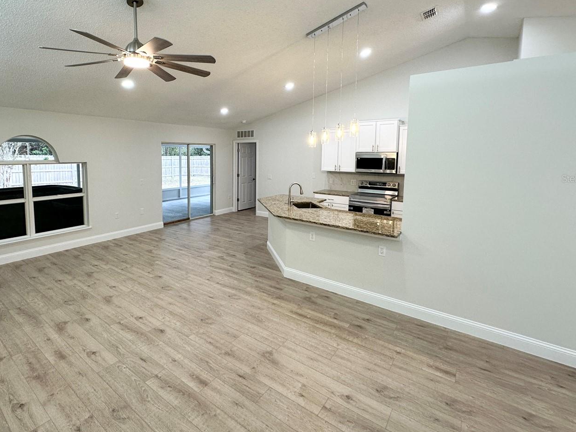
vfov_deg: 71.0
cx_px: 235
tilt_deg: -5.0
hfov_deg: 86.8
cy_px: 178
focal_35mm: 18
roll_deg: +0.2
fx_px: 300
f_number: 2.2
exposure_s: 1/120
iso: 160
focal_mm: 2.22
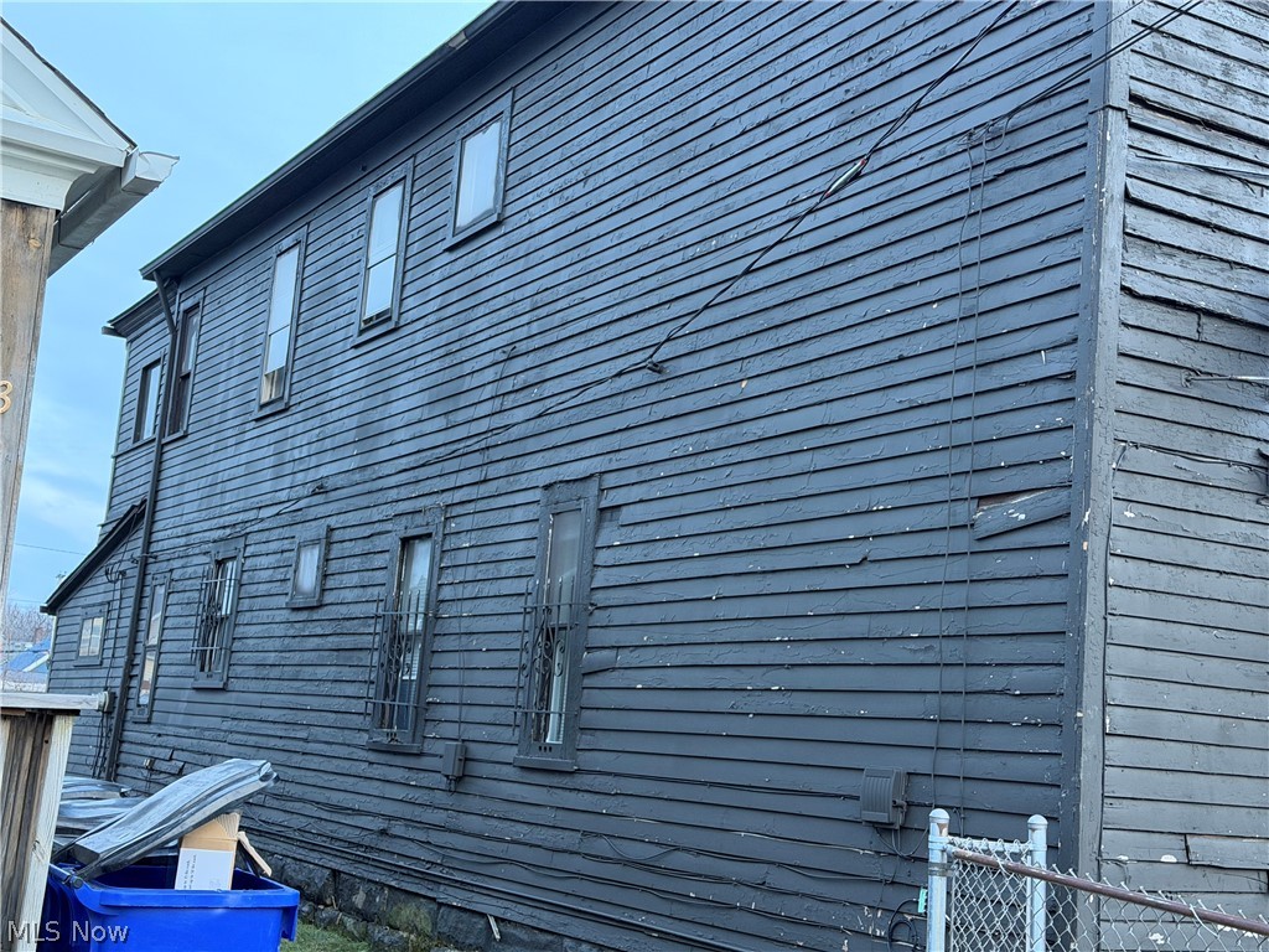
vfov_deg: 30.3
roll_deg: -4.5
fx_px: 1760
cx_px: 634
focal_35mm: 48
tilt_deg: +7.2
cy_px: 476
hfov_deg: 39.7
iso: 250
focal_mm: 6.76
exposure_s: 1/41
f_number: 1.78
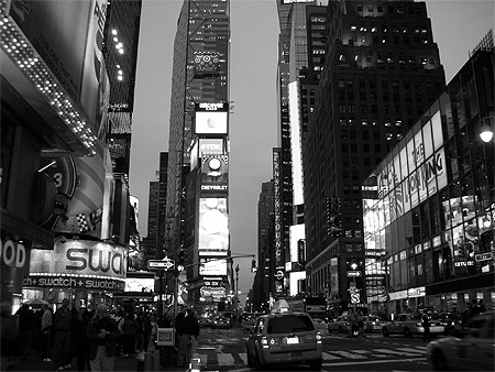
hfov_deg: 52.6
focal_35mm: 35
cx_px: 248
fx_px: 501
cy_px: 186
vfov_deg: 40.7
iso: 63
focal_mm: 5.8
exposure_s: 1/30
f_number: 3
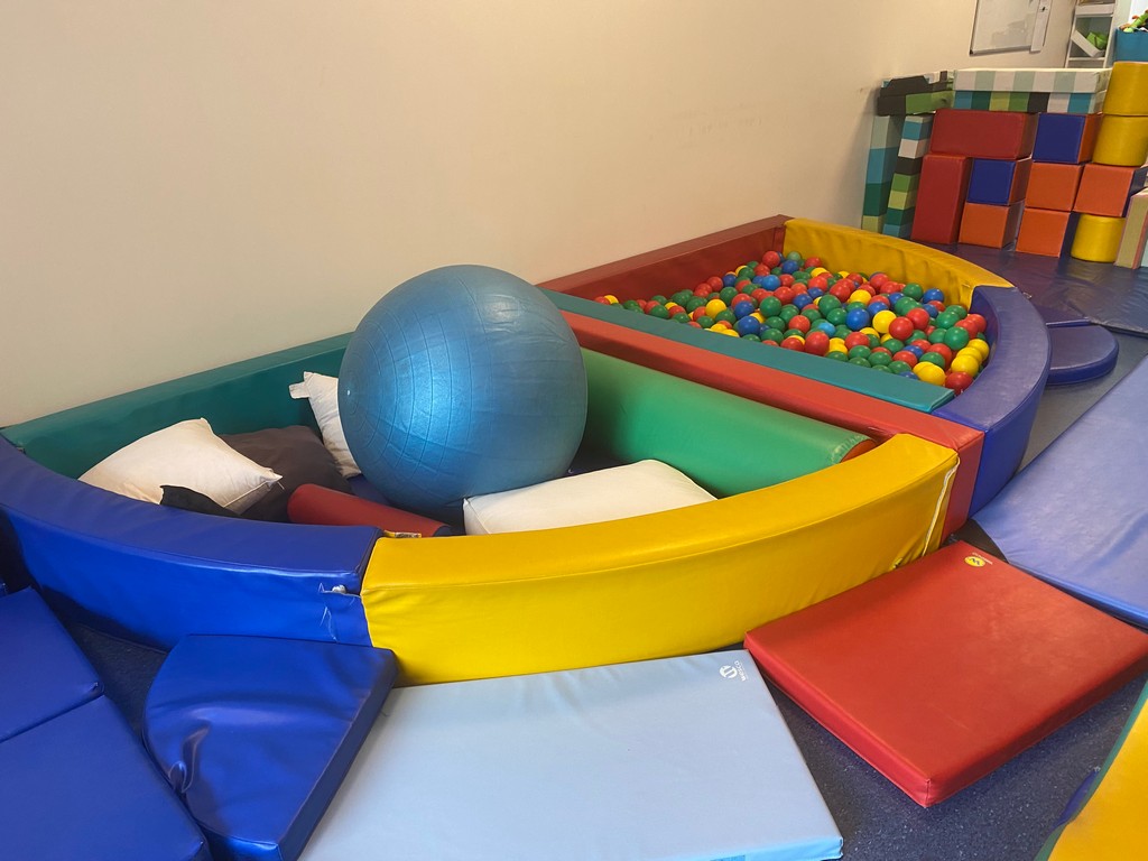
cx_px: 574
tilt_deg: -25.1
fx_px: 862
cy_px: 430
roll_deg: +2.2
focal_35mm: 26
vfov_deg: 53.1
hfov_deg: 67.3
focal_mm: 4.25
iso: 125
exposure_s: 1/60
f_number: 1.8
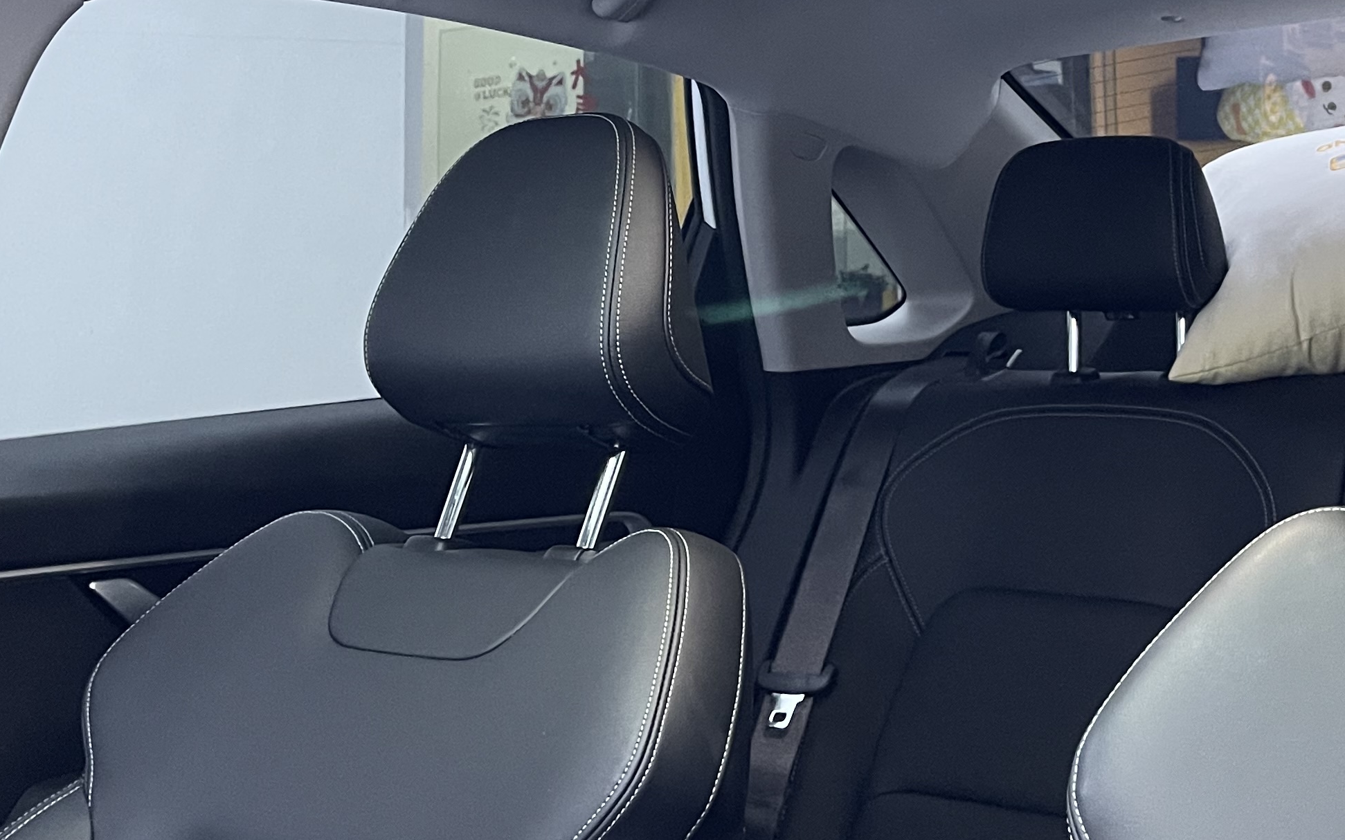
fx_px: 2016
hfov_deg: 36.6
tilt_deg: +6.7
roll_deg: +0.4
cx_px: 869
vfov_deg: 22.8
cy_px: 33
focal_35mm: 55
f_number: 1.6
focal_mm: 5.1
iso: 400
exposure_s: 1/33
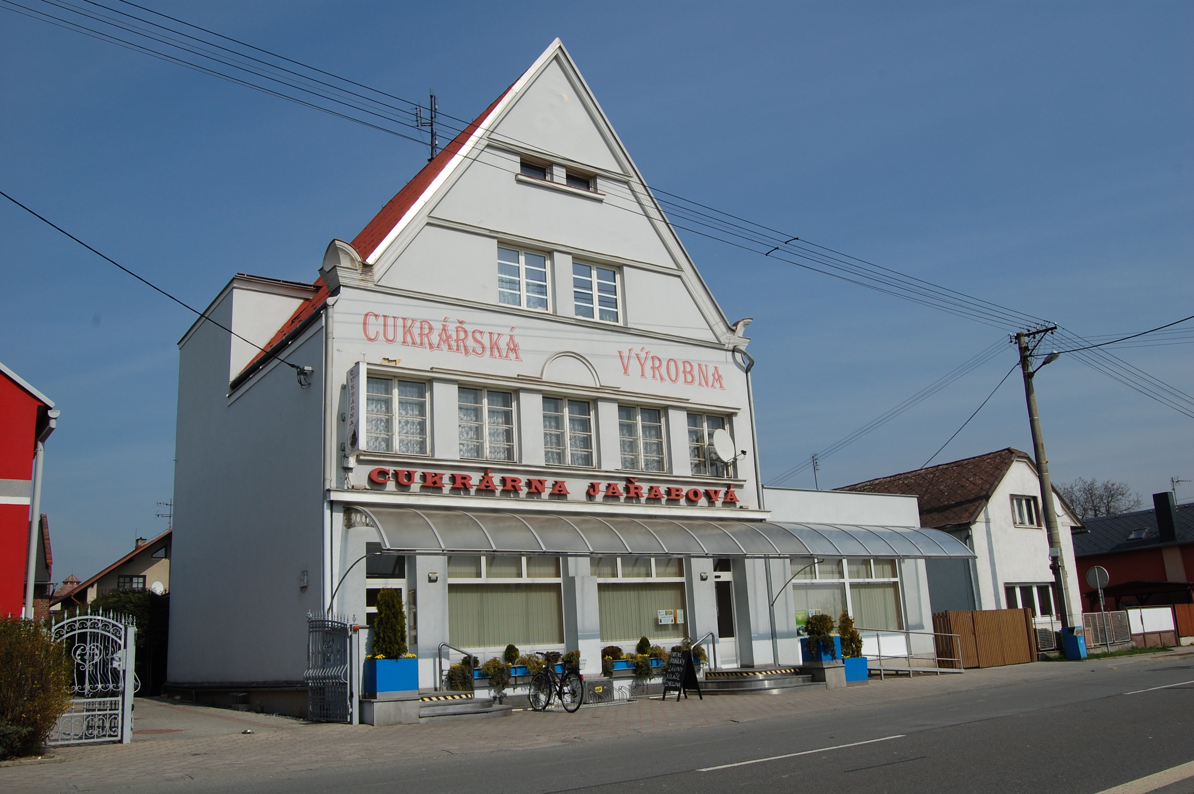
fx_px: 944
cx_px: 597
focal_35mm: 28
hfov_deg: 64.6
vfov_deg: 45.6
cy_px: 397
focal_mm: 19
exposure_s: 1/500
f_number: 11
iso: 200
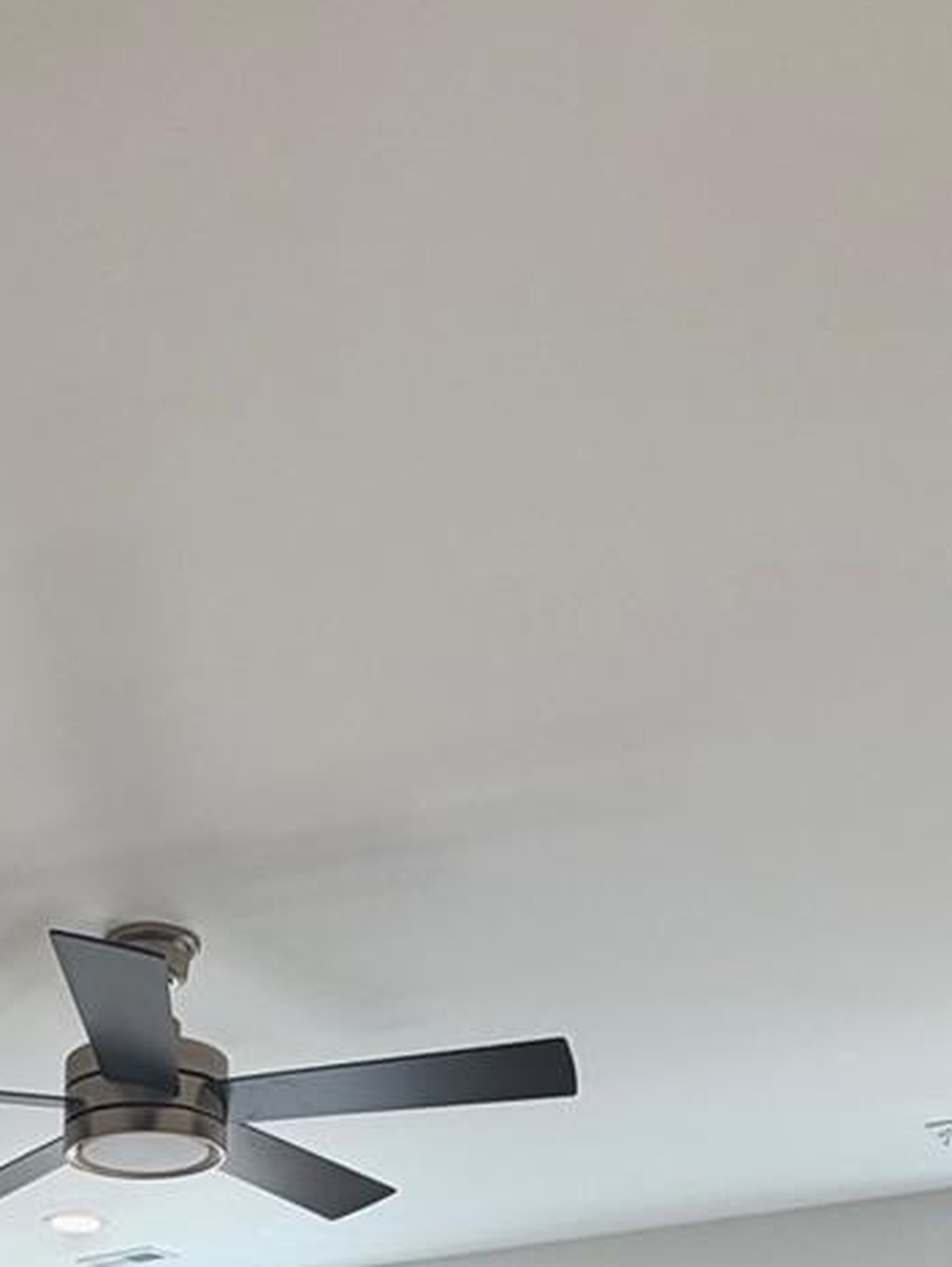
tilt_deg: -6.8
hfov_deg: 29.9
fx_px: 1684
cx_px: 57
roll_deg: -2.3
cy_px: 1829
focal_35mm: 46
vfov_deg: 28.9
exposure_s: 1/120
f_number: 2.2
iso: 40
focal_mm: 2.22
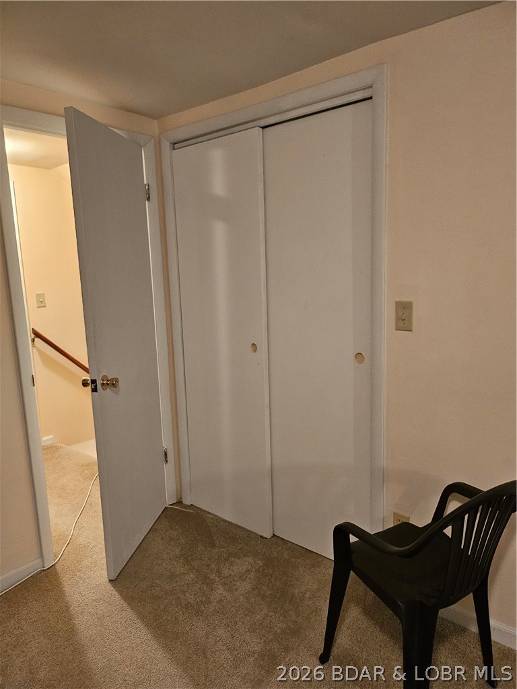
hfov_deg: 56.8
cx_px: 258
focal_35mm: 24
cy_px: 344
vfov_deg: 71.6
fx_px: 478
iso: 640
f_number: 1.8
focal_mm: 5
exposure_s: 1/60
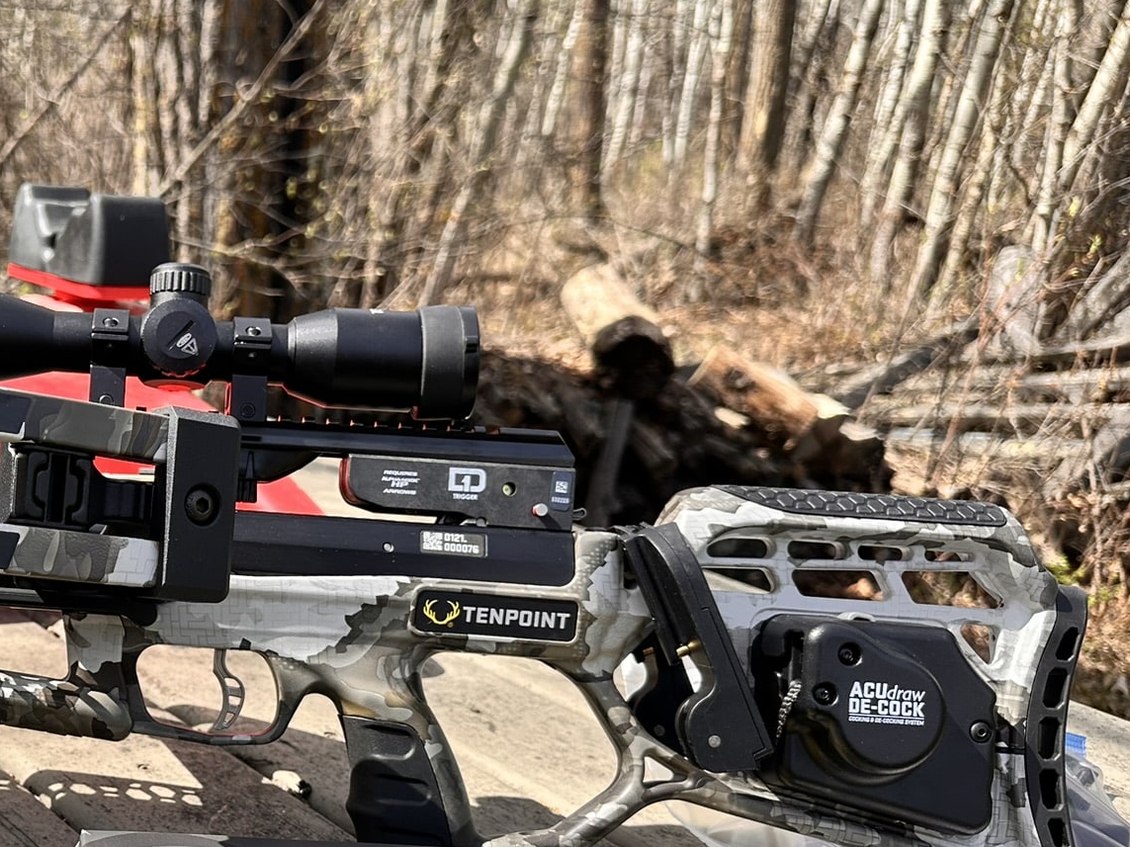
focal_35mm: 43
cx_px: 129
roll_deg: -1.7
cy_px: 580
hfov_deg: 40.7
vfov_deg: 33.2
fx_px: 1404
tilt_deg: -19.1
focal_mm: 6.86
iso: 80
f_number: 1.78
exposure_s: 1/1083
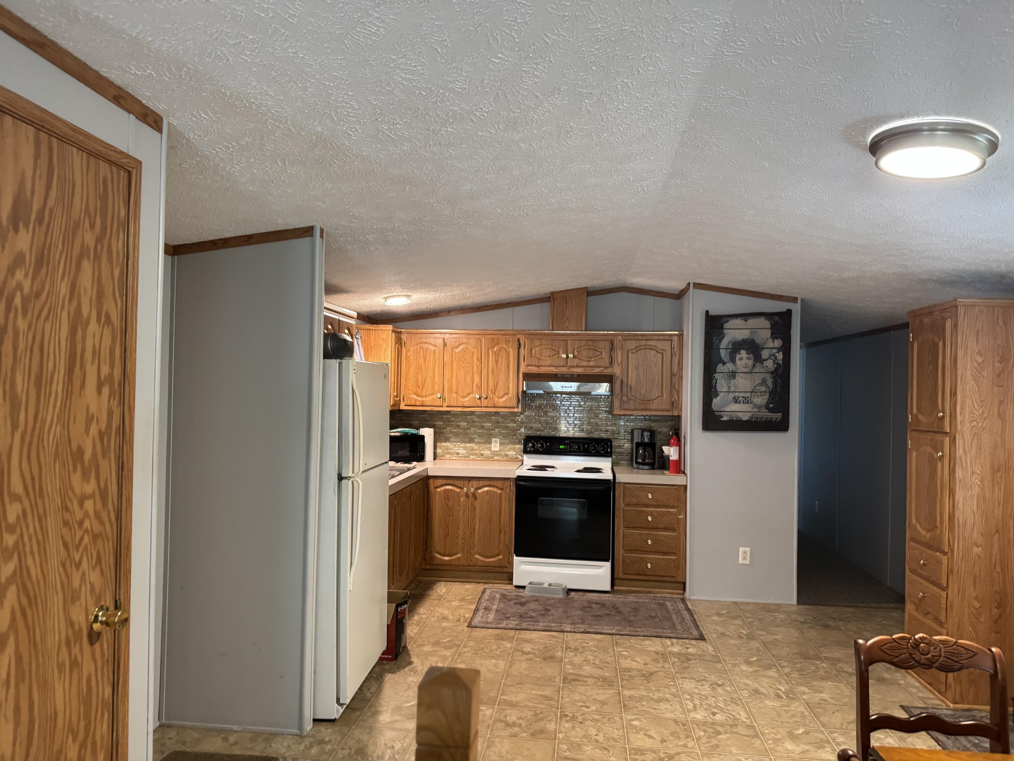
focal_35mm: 24
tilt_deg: -1.8
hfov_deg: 71.6
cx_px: 507
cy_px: 380
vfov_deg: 56.8
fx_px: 703
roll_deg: -2.1
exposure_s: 1/60
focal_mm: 6.76
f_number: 1.78
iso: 500
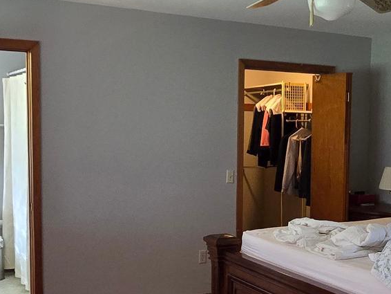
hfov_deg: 40.0
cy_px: 183
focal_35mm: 47
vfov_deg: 30.8
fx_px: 531
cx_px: 253
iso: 500
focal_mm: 2.2
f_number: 2.2
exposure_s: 1/60
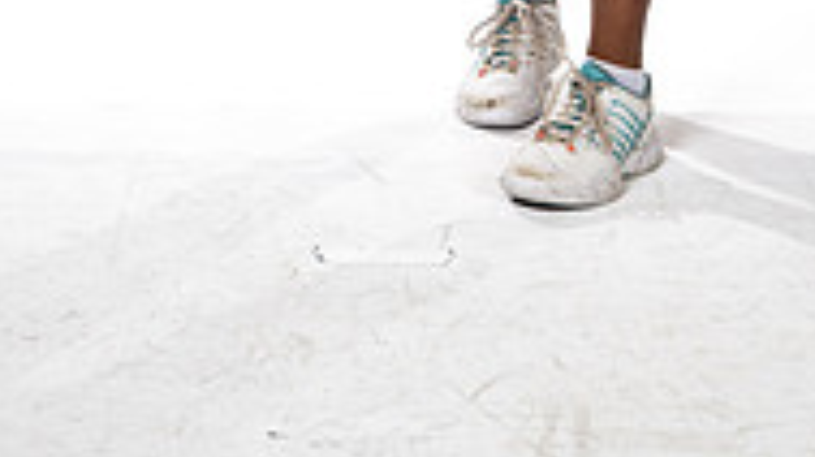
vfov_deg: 7.9
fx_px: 3131
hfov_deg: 14.8
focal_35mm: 145
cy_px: -500
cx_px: 453
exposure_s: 1/320
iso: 400
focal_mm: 58
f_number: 7.1
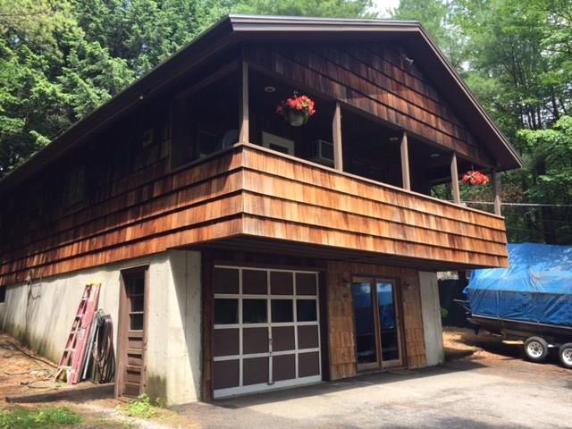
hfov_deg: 61.7
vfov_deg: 48.2
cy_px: 214
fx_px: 479
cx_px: 286
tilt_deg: +12.8
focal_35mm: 29
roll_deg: -0.1
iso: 32
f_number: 2.2
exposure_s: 1/373
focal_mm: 4.15
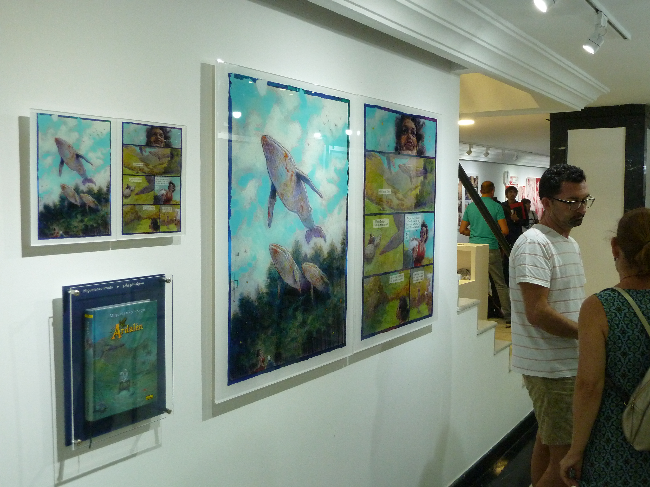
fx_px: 657
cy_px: 244
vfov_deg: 40.7
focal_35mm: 35
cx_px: 325
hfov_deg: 52.6
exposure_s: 1/30
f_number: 3.5
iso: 400
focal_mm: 5.7
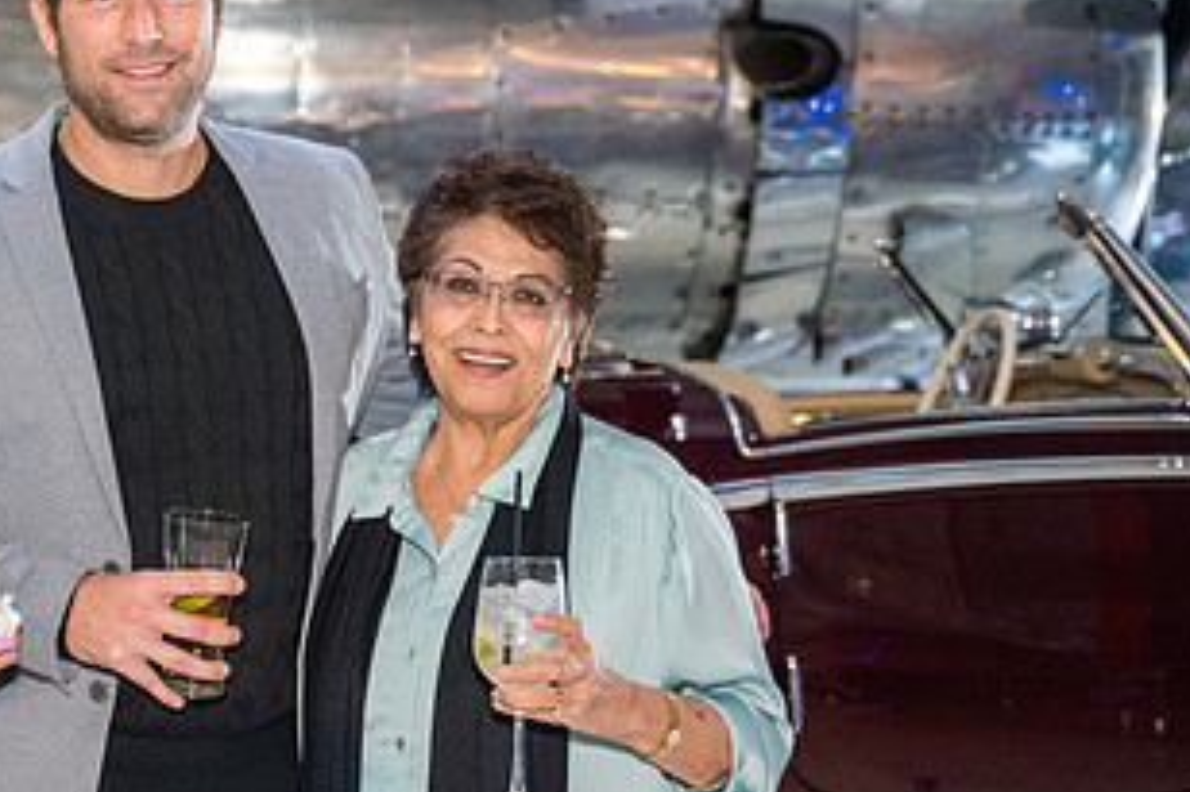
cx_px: 170
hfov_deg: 23.7
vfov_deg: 16.2
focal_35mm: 84
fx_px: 2775
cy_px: 489
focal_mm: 44.6
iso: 3200
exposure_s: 1/250
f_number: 2.8
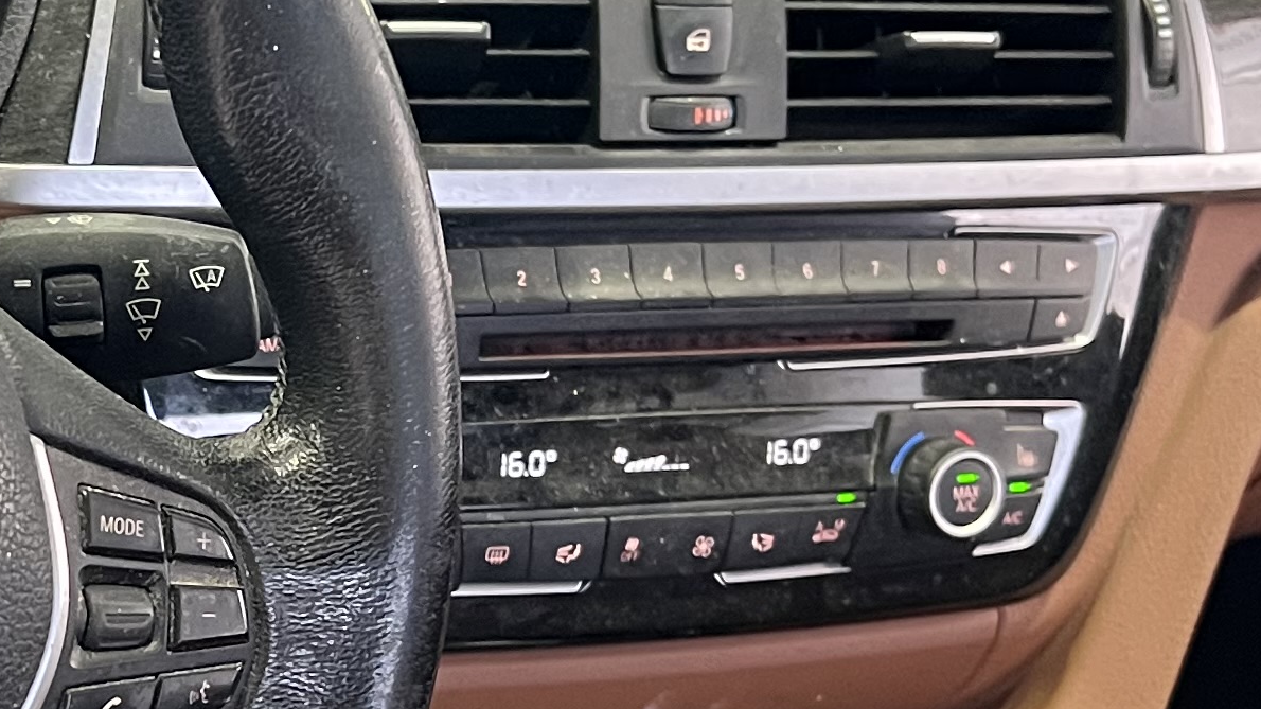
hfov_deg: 21.6
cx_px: 43
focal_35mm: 96
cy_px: 540
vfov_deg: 12.6
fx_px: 3209
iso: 320
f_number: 1.5
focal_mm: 5.7
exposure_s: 1/60
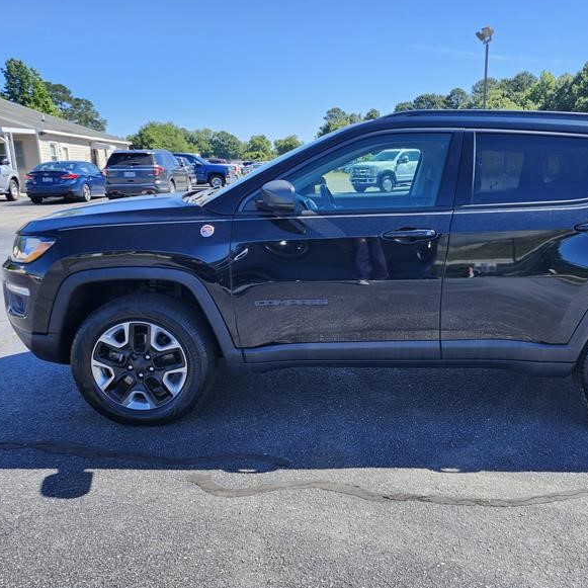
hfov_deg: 56.1
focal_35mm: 28
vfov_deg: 57.3
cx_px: 393
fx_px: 538
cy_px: 290
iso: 25
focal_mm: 5.54
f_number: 1.8
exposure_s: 1/609
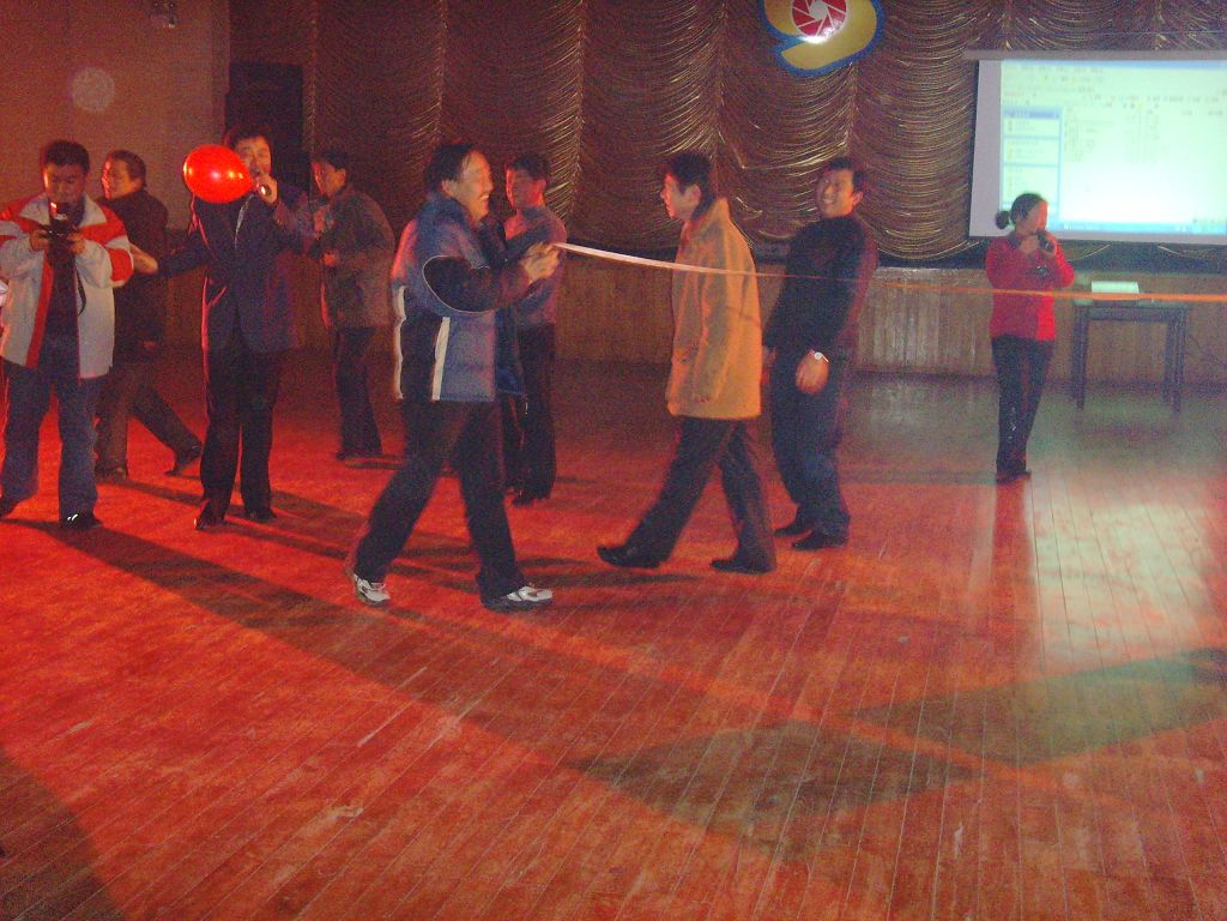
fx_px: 1772
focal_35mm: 50
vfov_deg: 29.1
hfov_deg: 38.2
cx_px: 614
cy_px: 460
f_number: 3.8
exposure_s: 1/45
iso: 400
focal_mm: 8.8
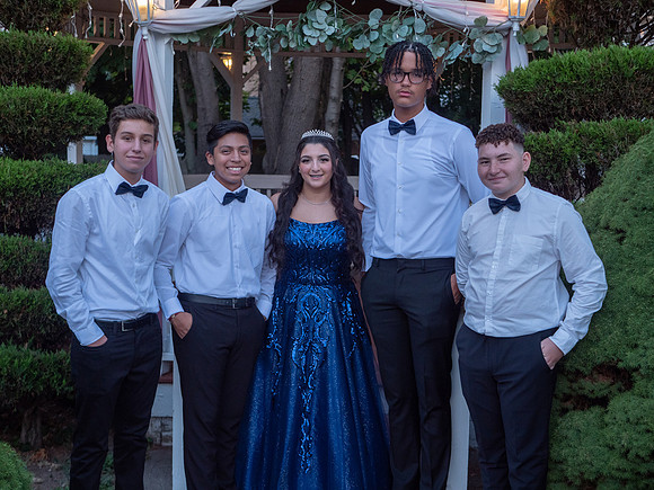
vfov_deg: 29.1
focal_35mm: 50
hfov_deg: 38.2
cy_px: 245
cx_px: 327
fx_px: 945
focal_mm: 25
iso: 640
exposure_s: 1/640
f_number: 2.8
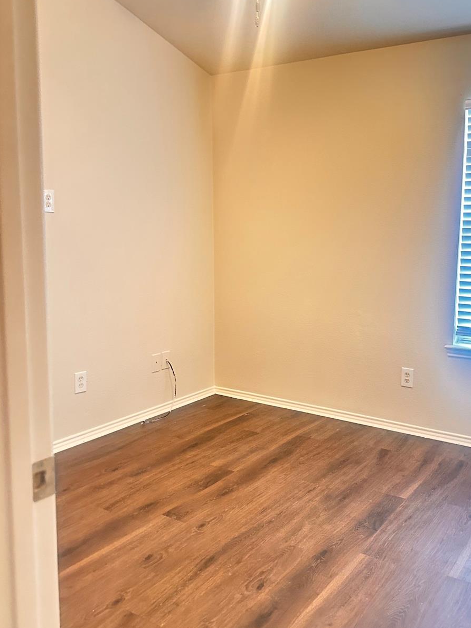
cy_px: 297
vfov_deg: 58.3
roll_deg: -1.1
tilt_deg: -4.6
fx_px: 562
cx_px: 299
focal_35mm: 31
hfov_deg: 45.0
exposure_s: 1/60
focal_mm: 6.86
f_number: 1.78
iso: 640
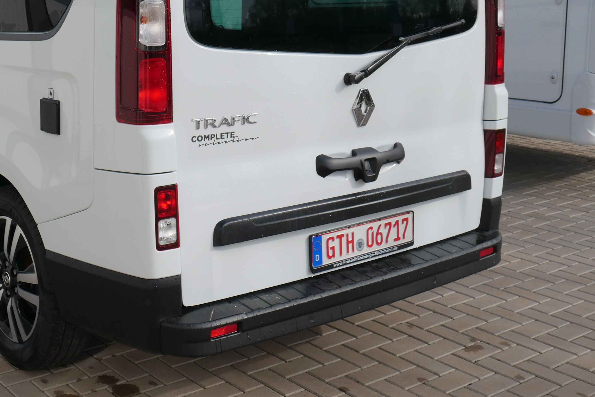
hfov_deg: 36.8
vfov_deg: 25.7
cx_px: 115
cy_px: 108
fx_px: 859
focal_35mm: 52
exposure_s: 1/400
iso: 200
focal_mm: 15
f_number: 7.1
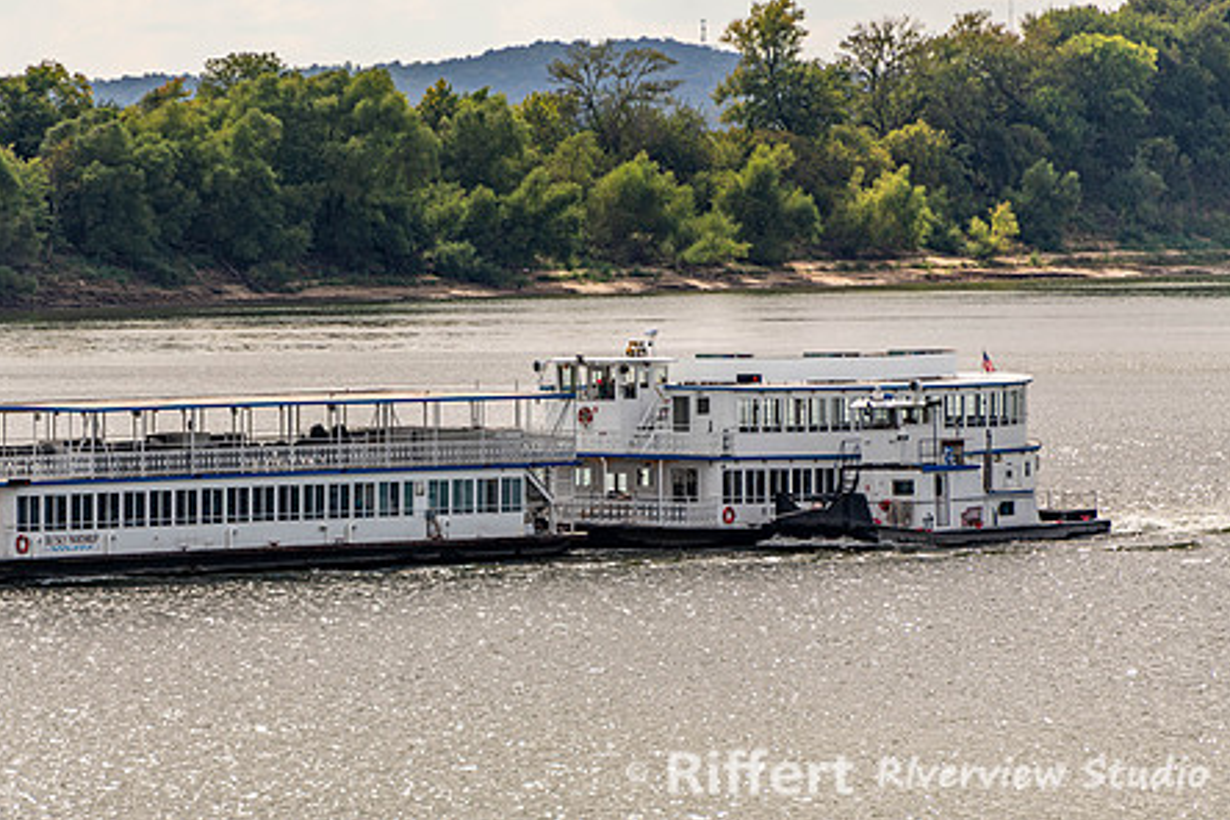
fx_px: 13426
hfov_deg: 5.2
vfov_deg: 3.5
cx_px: 441
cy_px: 533
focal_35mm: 393
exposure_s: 1/250
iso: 64
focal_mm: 300
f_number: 8
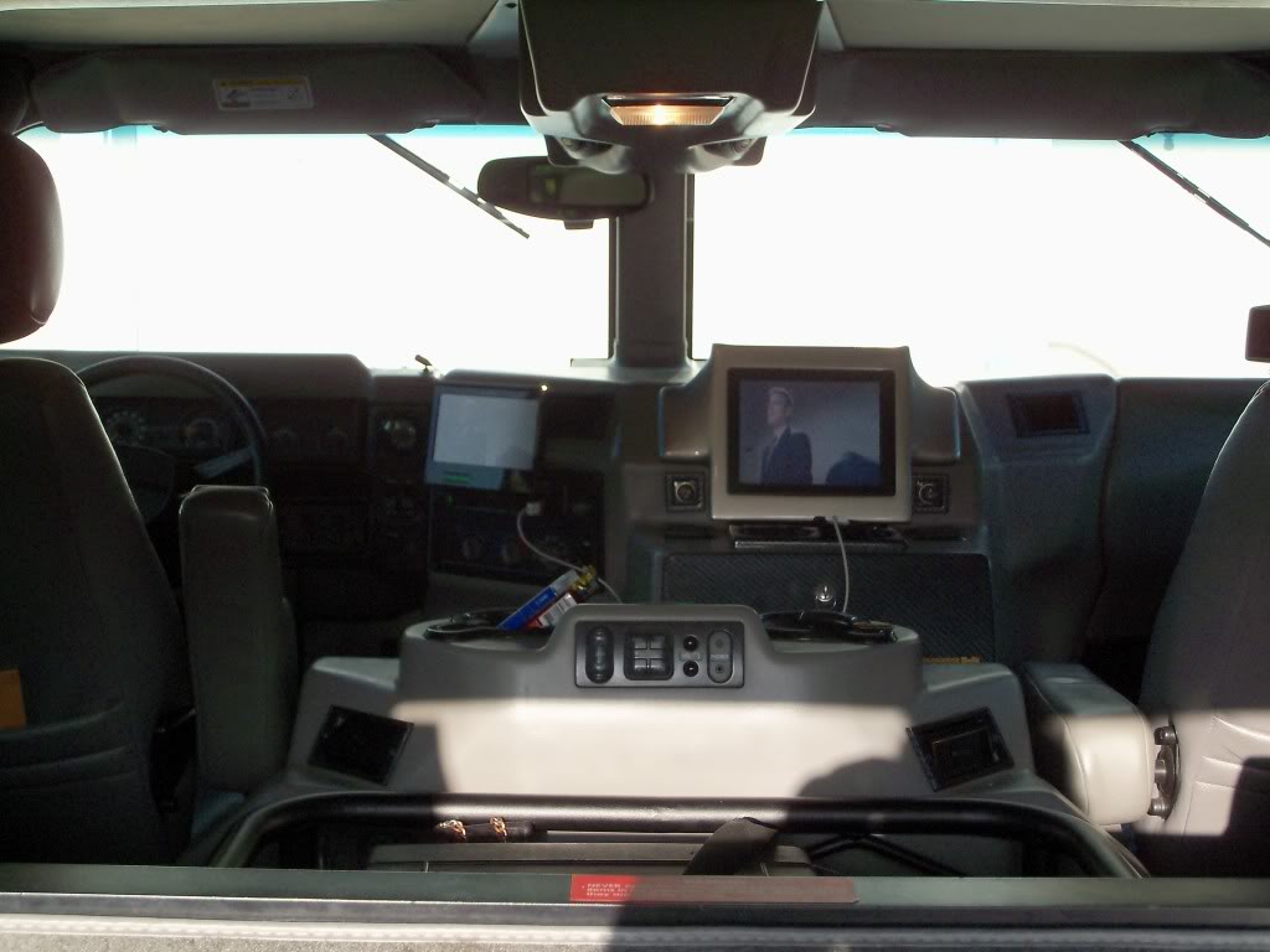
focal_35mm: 52
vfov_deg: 28.0
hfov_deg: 36.8
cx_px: 635
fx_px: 1908
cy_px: 476
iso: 80
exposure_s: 1/200
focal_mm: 9.3
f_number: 3.3
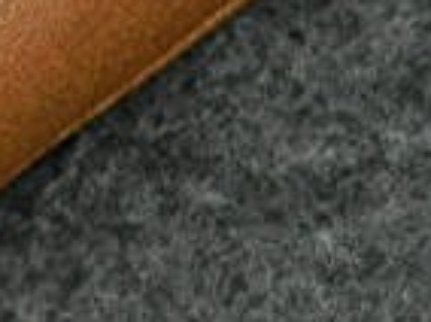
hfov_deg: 4.3
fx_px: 5718
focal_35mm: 460
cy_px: 337
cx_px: -464
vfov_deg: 3.2
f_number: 4.5
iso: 200
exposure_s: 1/3.3
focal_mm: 18.3
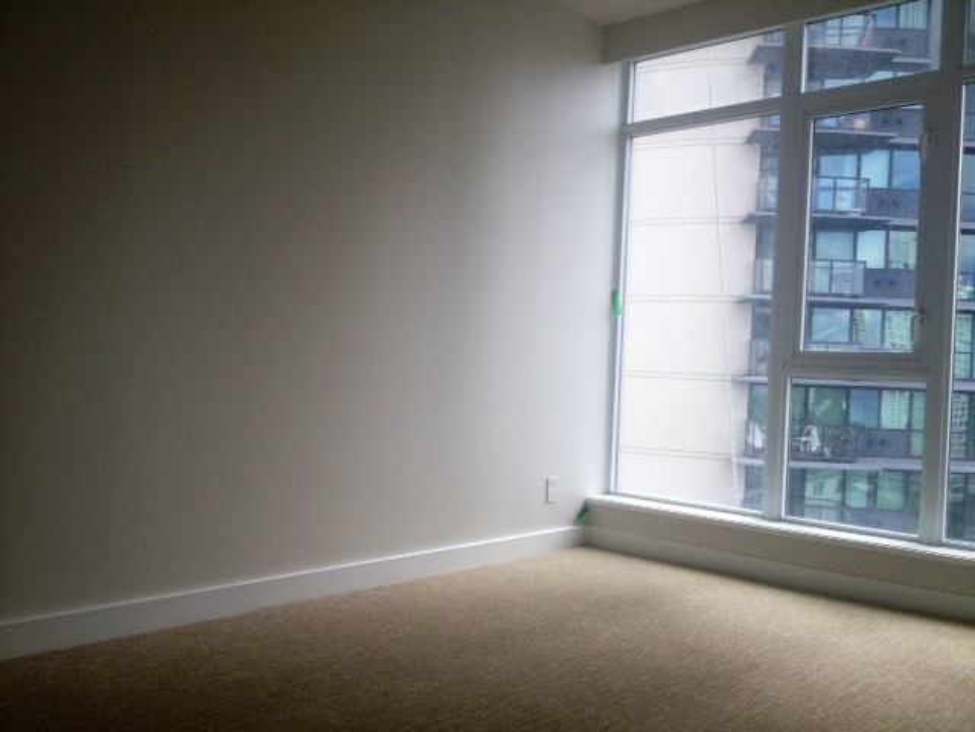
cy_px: 366
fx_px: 986
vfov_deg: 40.7
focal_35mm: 35
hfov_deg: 52.6
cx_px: 488
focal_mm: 4.28
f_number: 2.4
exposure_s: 1/435
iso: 64
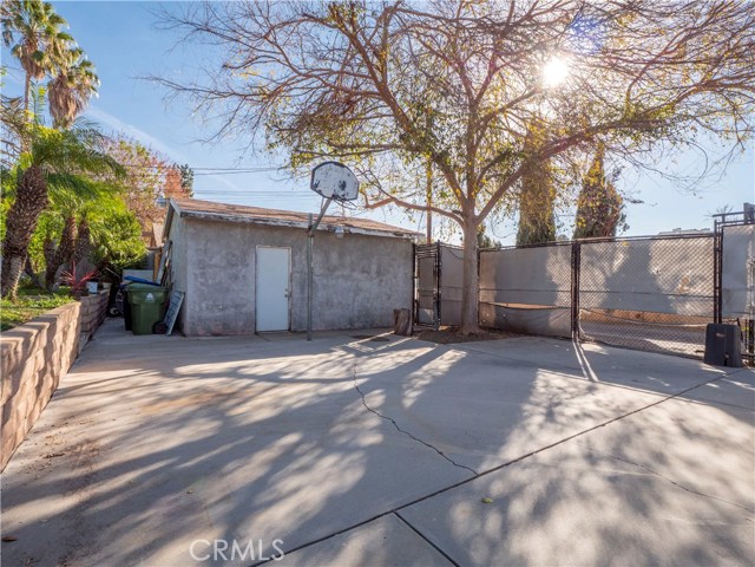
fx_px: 349
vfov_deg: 78.1
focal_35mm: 16
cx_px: 378
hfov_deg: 94.5
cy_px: 284
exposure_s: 1/400
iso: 400
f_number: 7.1
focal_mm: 8
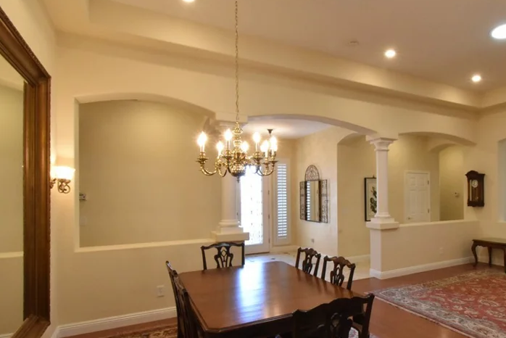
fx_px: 309
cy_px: 191
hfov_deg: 76.1
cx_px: 336
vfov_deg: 57.1
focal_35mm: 22
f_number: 22
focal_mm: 10
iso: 4000
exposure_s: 1/15
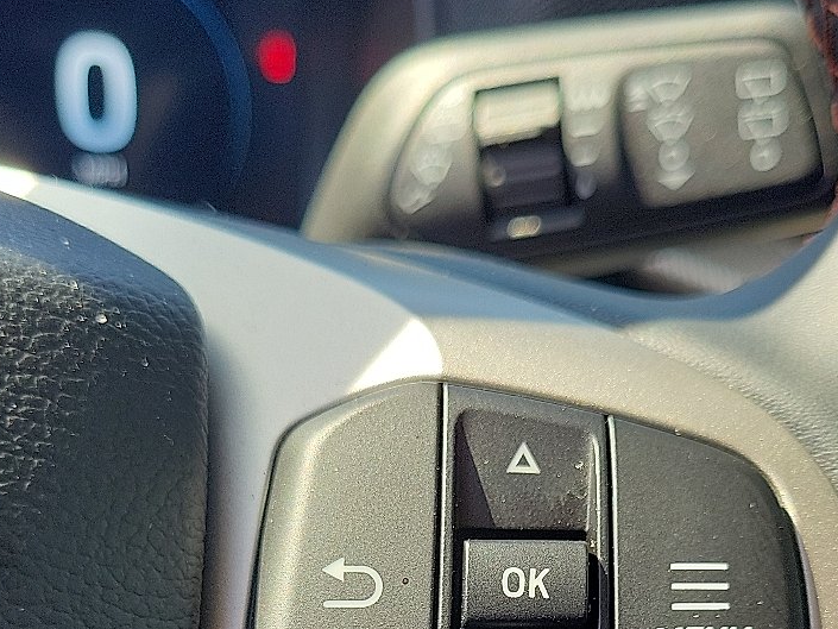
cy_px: 656
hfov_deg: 32.6
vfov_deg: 23.6
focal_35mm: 59
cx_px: 515
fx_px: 1429
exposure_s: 1/164
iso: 50
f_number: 1.8
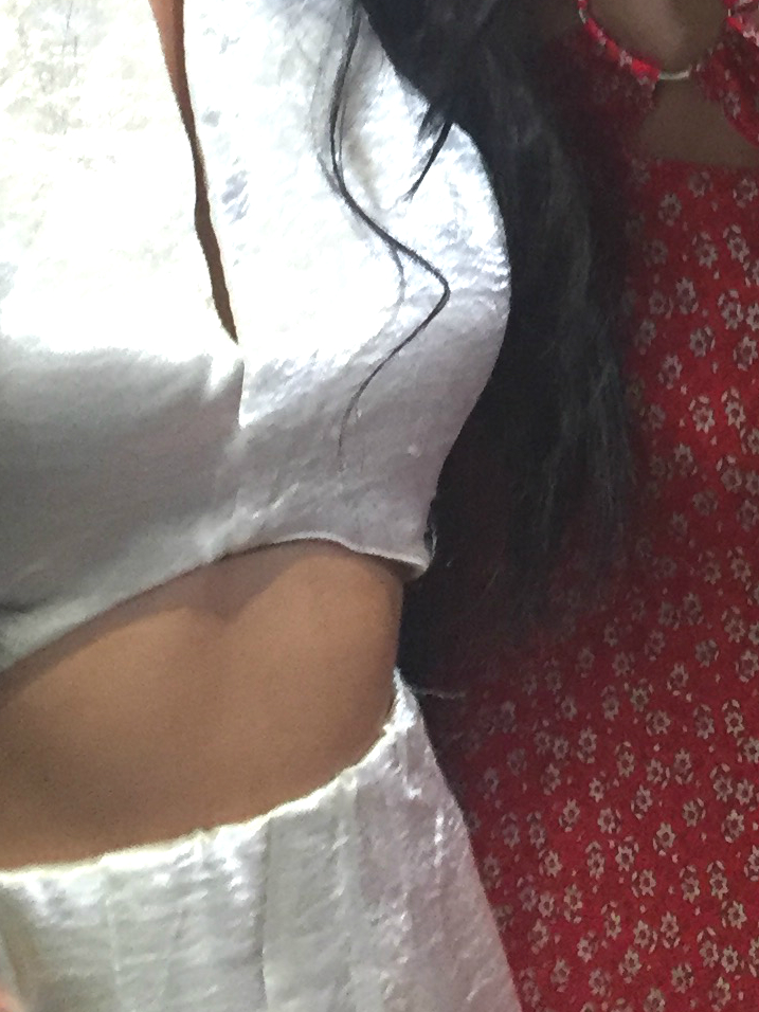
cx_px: 682
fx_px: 2894
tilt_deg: +0.4
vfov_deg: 18.6
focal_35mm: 99
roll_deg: +3.0
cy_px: -270
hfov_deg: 14.8
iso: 250
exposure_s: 1/20
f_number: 2.2
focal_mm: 4.15
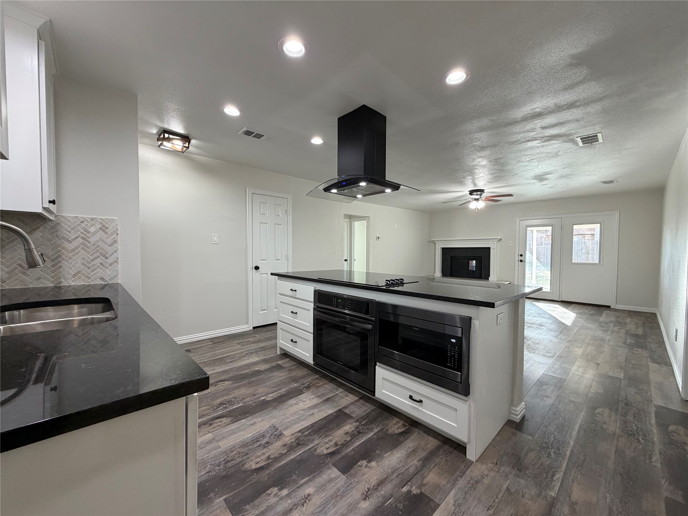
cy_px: 258
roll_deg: -0.2
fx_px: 278
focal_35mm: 14
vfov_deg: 85.7
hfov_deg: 102.1
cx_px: 344
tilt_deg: -2.5
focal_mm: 2.22
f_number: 2.2
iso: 250
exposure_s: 1/120
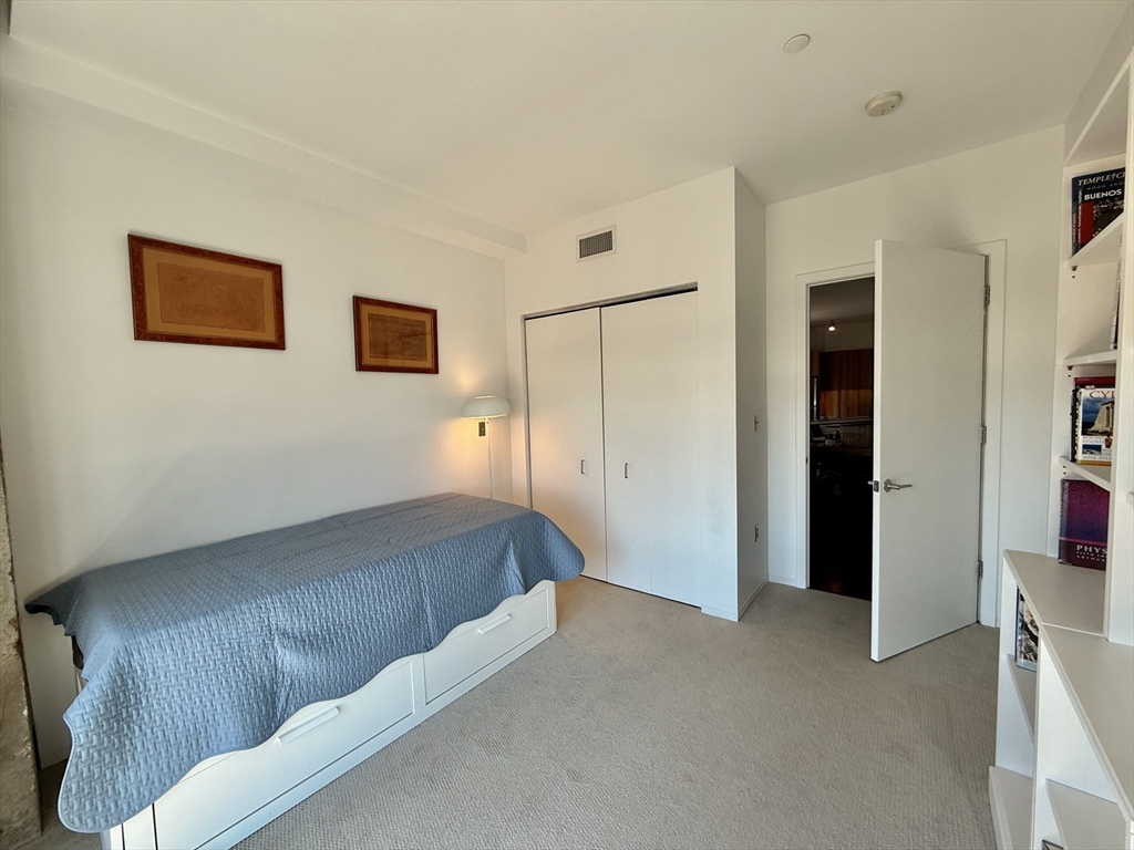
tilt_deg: -1.4
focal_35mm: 14
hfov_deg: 102.1
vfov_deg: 85.7
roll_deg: +2.3
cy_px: 425
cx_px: 567
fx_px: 459
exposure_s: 1/120
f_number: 2.2
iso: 64
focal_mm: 2.22
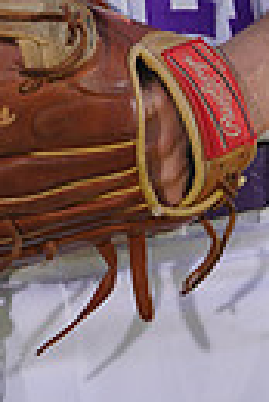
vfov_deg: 1.8
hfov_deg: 1.2
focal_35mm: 1140
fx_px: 12743
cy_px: -393
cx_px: 17
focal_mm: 256
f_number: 9
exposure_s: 1/250
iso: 100
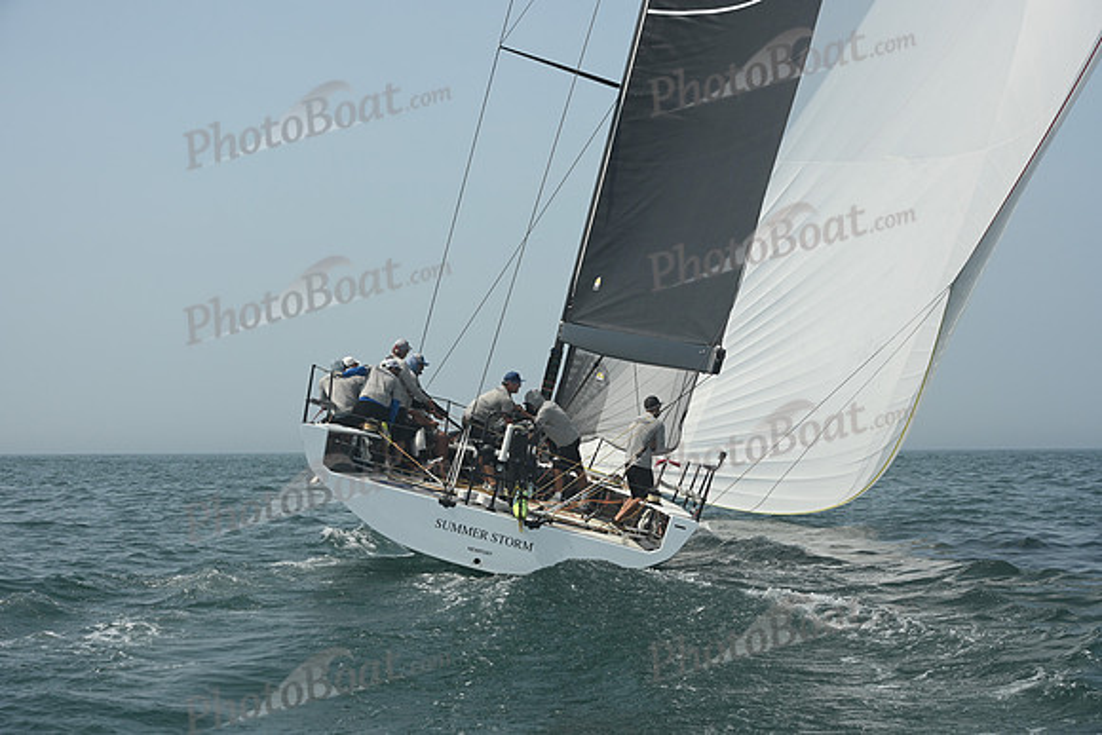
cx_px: 551
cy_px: 368
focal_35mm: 70
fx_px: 2143
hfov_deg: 28.8
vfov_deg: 19.5
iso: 320
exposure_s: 1/1250
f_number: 10
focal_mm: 70
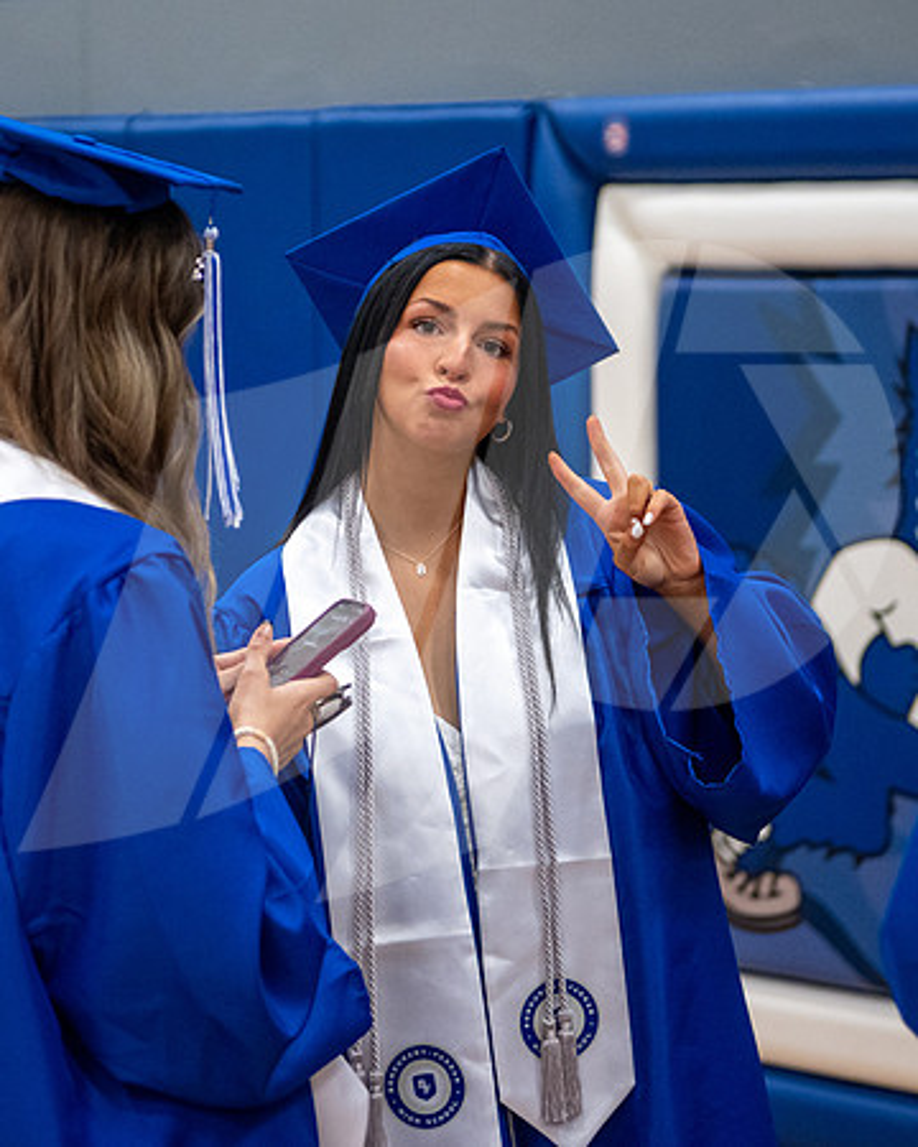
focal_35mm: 122
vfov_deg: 15.8
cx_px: 333
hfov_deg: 12.7
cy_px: 440
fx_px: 4137
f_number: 2.8
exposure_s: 1/250
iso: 2000
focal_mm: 70
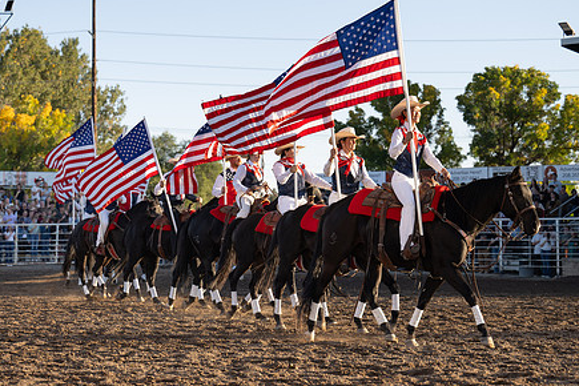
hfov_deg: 20.4
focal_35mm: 100
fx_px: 1608
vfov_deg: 13.7
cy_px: 190
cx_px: 286
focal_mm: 75
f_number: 4
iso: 160
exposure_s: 1/500
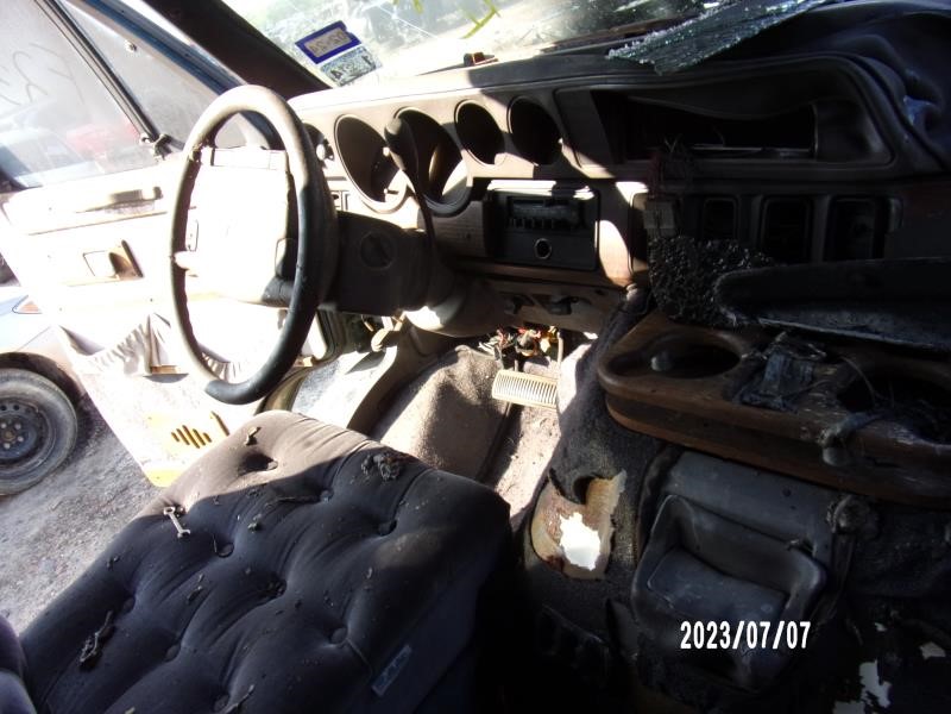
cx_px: 476
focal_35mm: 24
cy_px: 357
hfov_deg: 71.6
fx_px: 659
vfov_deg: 56.8
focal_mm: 4.3
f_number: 3.3
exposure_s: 1/110
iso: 80
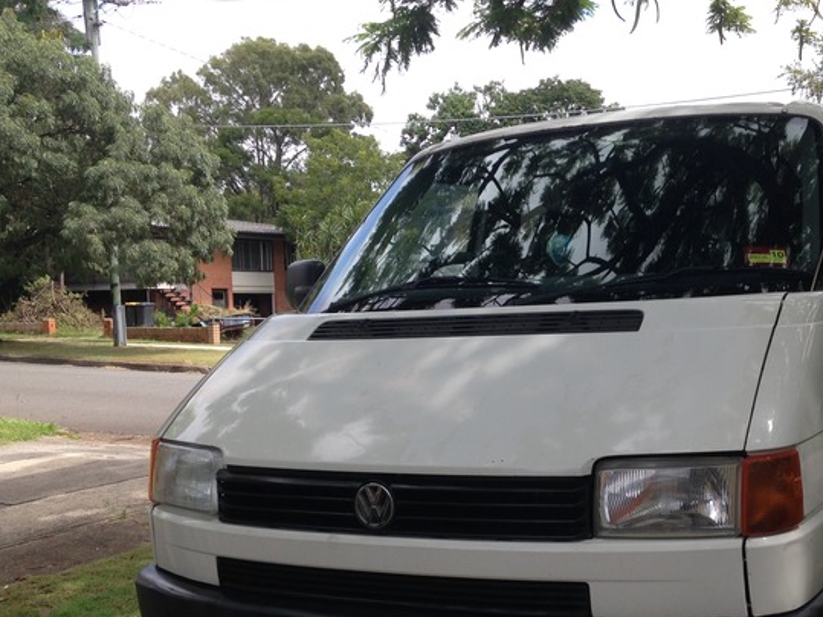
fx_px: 1165
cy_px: 386
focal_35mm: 49
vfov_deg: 29.5
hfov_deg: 38.5
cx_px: 547
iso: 50
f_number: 2.4
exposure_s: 1/602
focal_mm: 4.12
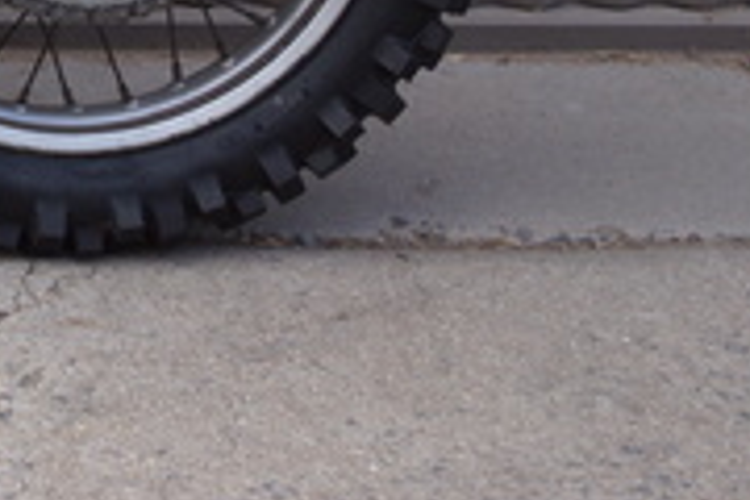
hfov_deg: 10.8
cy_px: -577
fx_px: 3604
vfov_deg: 7.5
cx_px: -788
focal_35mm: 173
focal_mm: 26
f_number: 5
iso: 100
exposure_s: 1/100
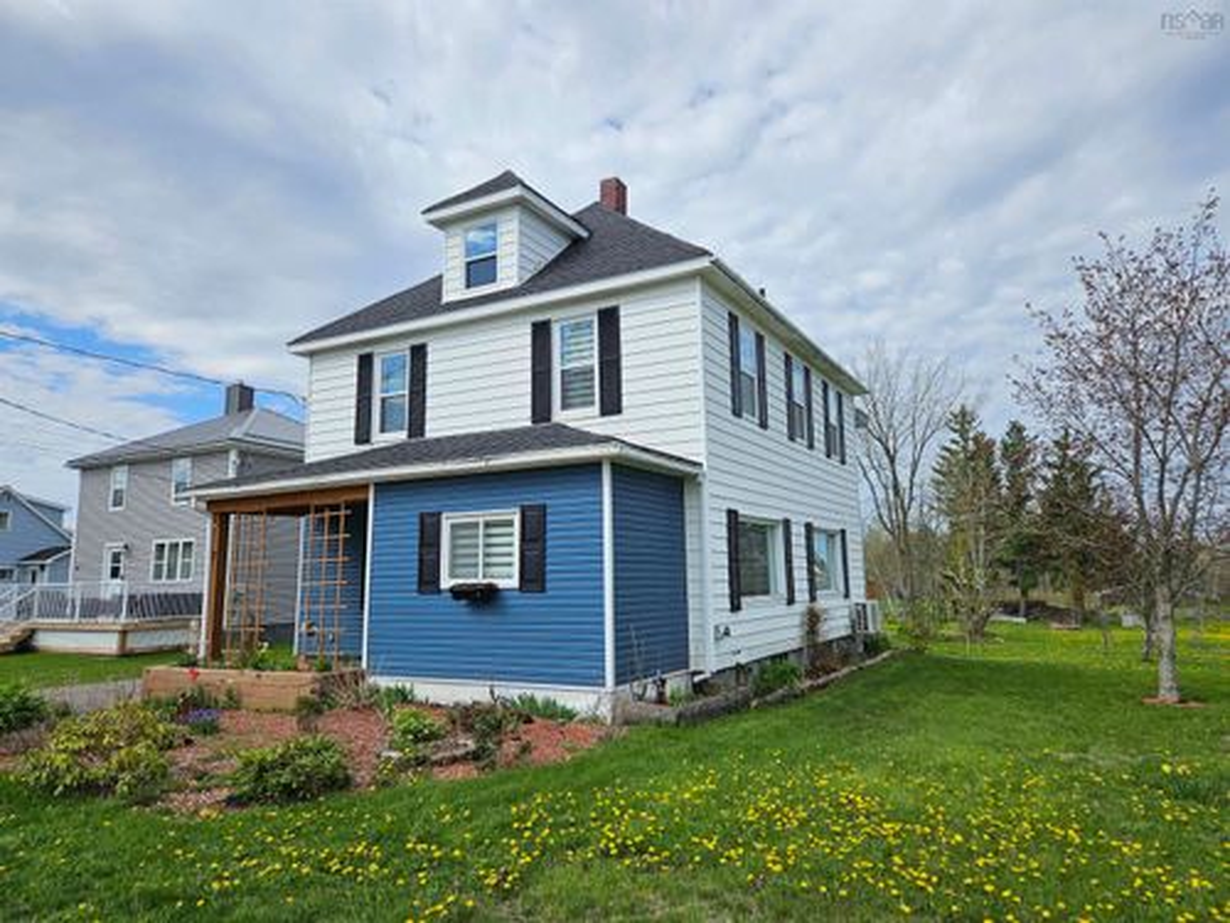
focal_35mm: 23
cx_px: 615
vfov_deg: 58.9
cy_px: 462
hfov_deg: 73.9
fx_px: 817
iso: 25
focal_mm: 5.4
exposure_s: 1/3067
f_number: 1.8
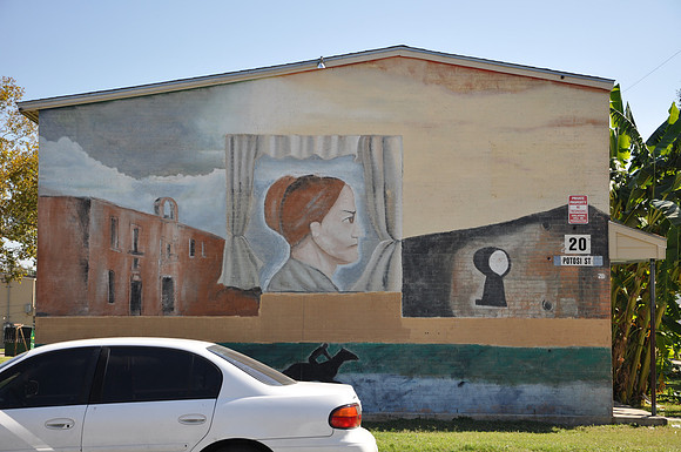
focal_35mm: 68
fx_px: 1275
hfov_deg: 29.9
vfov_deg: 20.1
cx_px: 340
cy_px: 226
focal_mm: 45
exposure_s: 1/160
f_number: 6.3
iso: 200
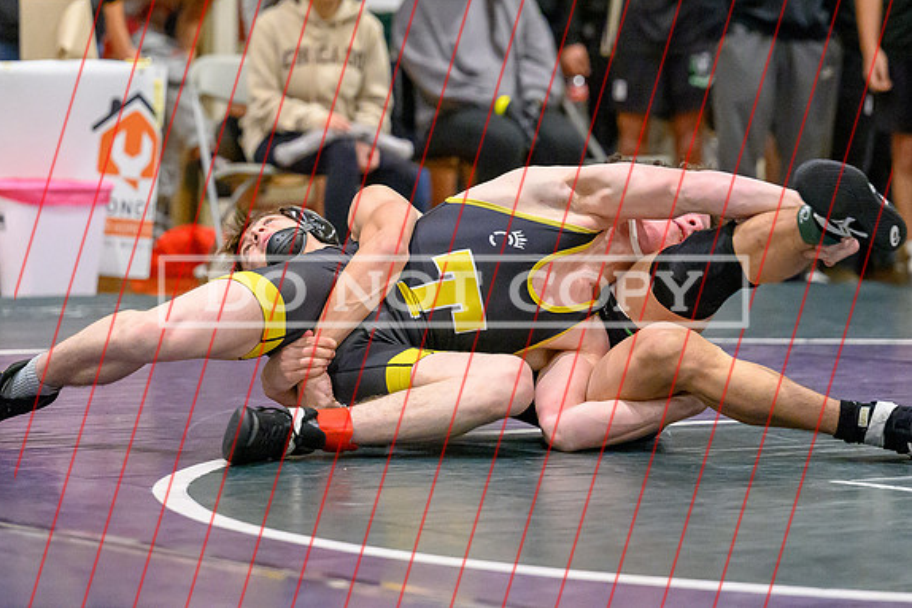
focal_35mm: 179
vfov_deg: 7.7
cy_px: 140
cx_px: 434
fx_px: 4536
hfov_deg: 11.5
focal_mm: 115
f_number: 2.8
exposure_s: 1/800
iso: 10000
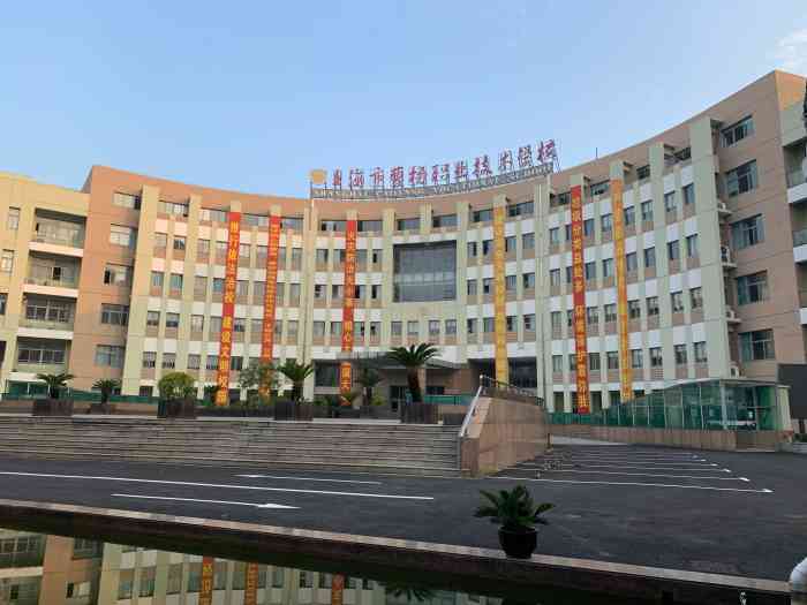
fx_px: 606
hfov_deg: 67.3
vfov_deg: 53.1
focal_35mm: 26
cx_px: 404
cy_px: 302
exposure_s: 1/552
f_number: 1.8
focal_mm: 4.25
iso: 25
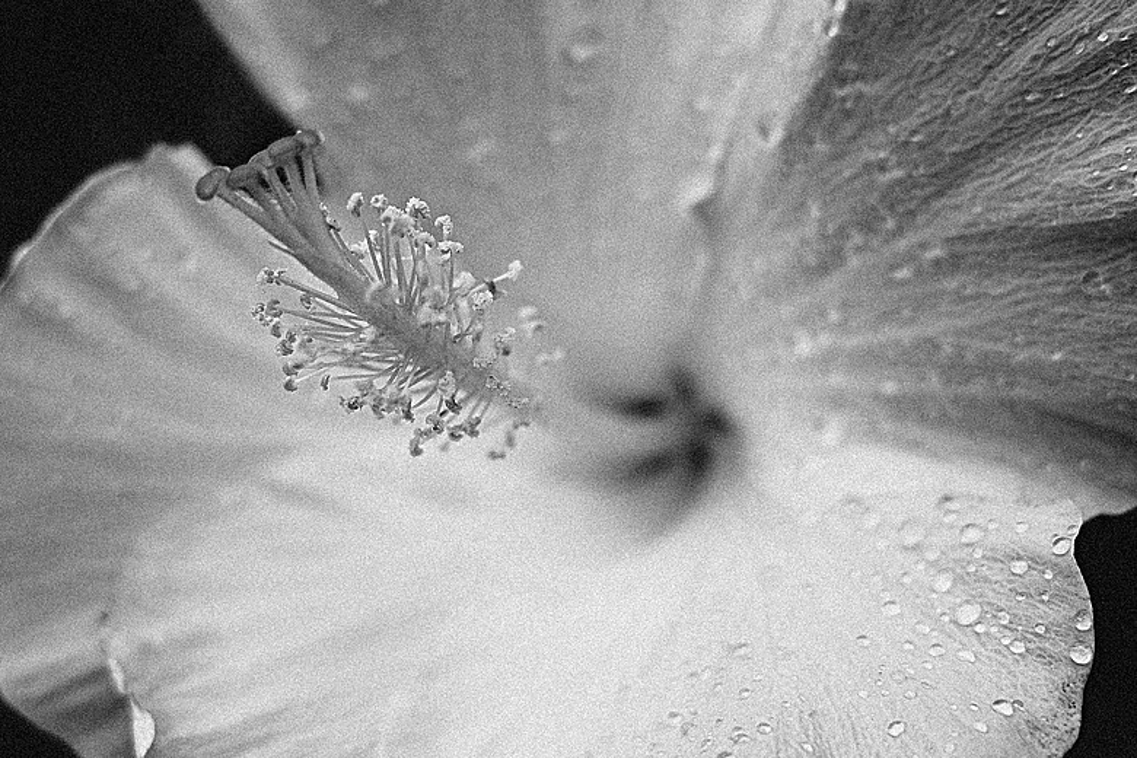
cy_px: 379
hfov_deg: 54.4
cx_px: 568
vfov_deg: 37.9
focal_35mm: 35
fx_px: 1105
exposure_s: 1/160
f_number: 2.8
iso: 160
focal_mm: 18.3
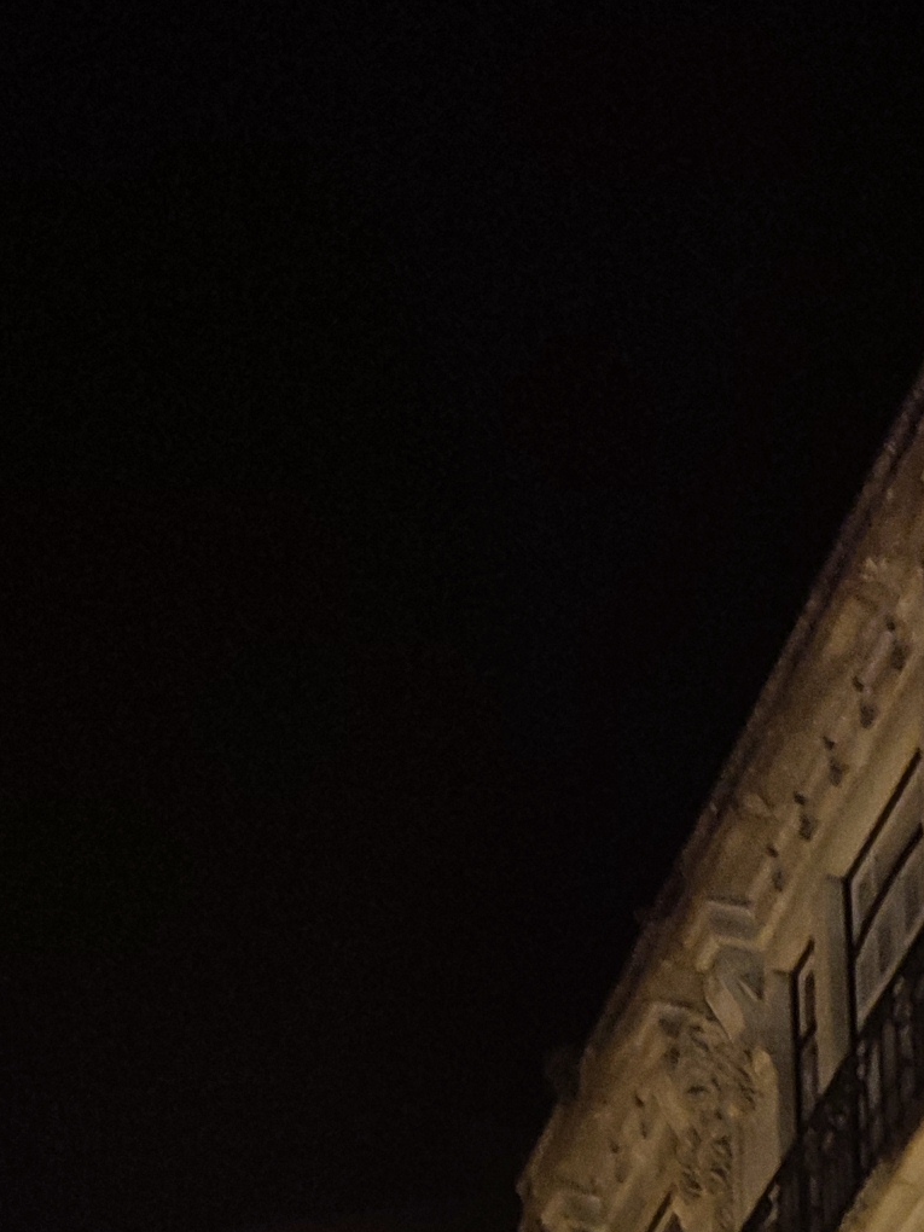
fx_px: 3488
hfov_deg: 15.1
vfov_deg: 16.4
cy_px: 2286
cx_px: 544
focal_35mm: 98
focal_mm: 6.04
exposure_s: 1/20
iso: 333
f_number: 1.9
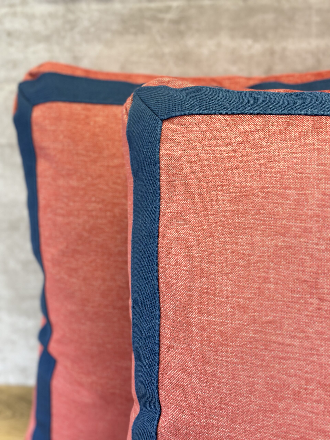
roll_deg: +0.9
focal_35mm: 48
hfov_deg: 30.3
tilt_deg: -17.4
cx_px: 165
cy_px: 220
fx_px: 610
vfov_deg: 39.7
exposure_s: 1/120
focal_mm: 6.86
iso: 100
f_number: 1.78
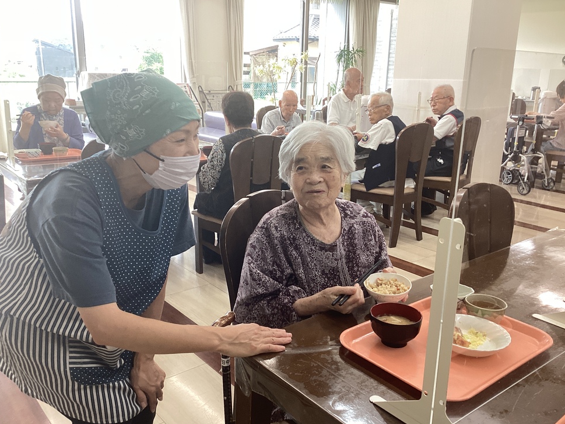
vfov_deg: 44.2
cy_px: 214
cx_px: 278
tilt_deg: -16.4
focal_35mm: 32
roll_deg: -1.4
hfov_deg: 56.8
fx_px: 522
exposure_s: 1/60
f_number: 2.4
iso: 50
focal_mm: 3.3
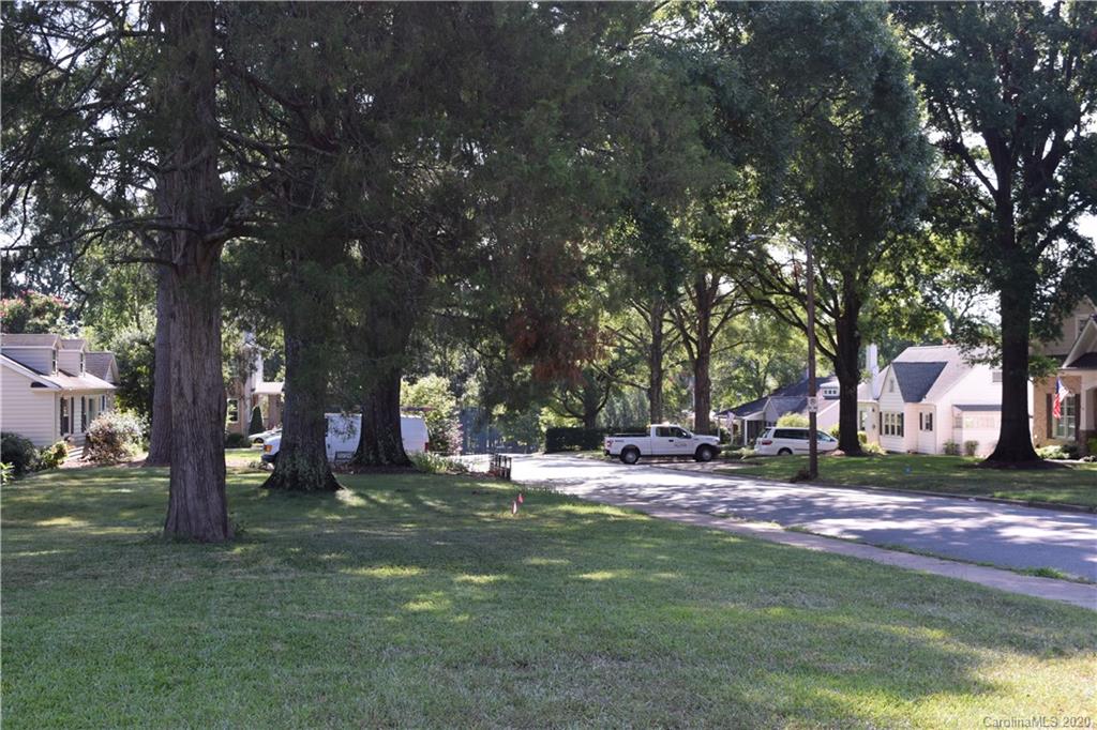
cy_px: 365
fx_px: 1234
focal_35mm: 40
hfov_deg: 47.9
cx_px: 548
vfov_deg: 33.0
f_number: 7.1
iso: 400
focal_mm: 27
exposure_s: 1/200
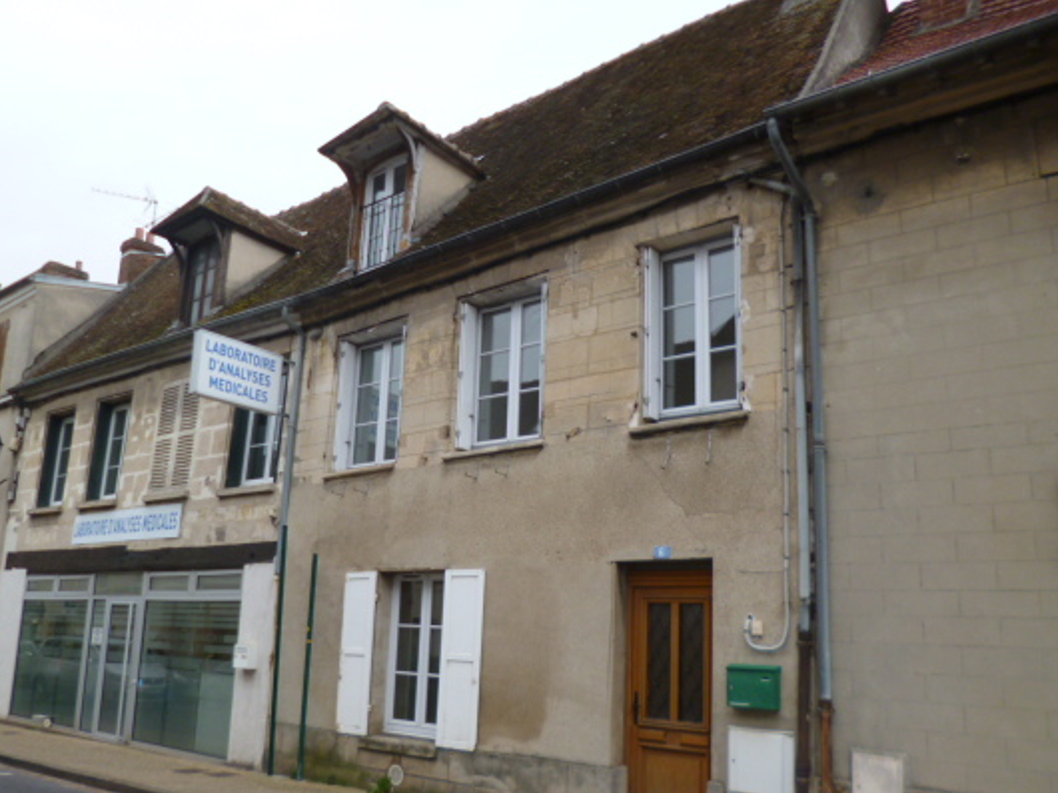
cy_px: 471
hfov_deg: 61.3
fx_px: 886
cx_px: 443
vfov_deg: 47.9
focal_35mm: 29
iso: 100
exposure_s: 1/400
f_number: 2.5
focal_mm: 4.3
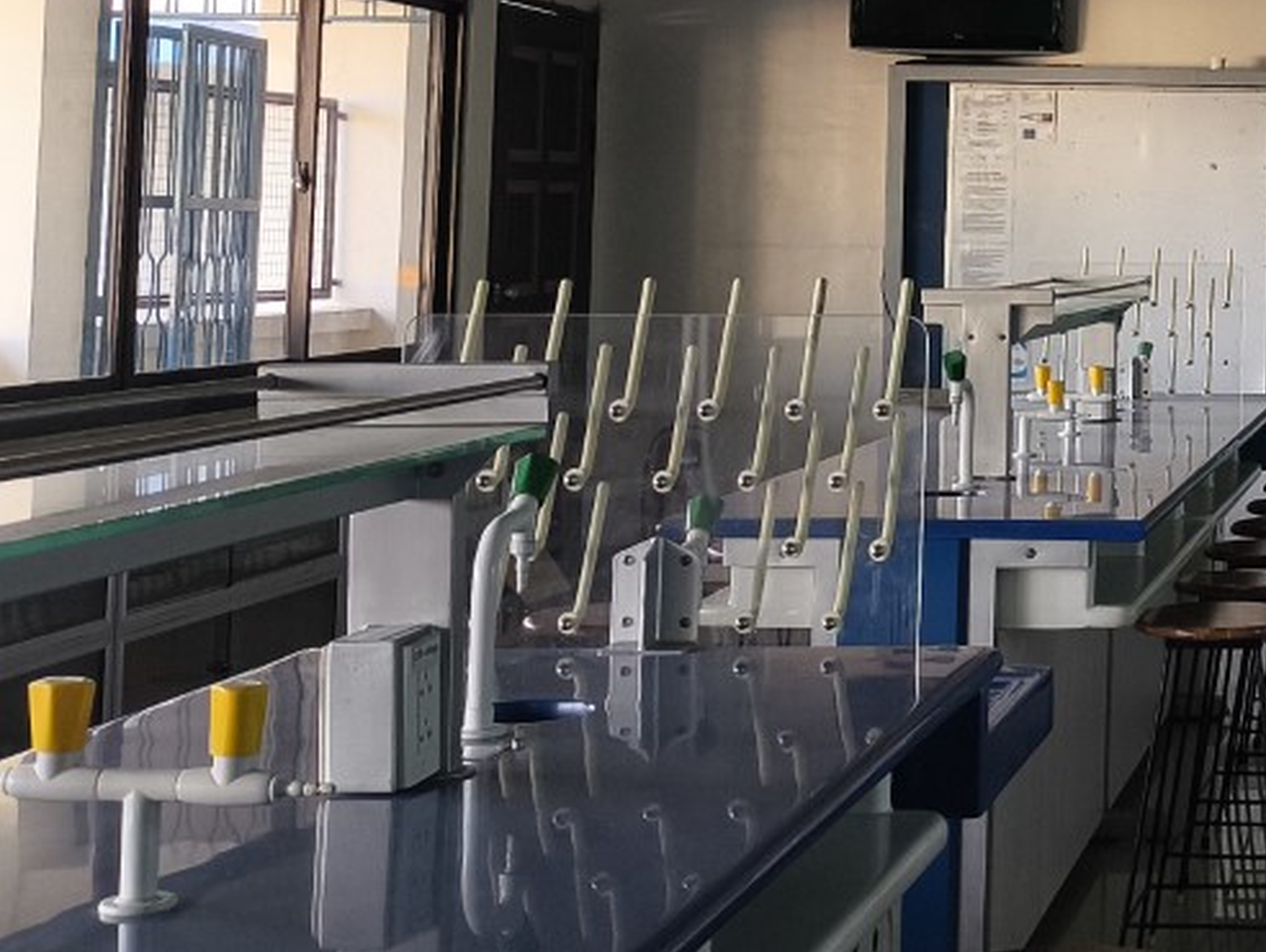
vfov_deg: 19.7
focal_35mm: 73
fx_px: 2672
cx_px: 1480
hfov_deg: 24.4
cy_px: 36
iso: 200
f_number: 1.7
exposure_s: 1/60
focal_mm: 4.71
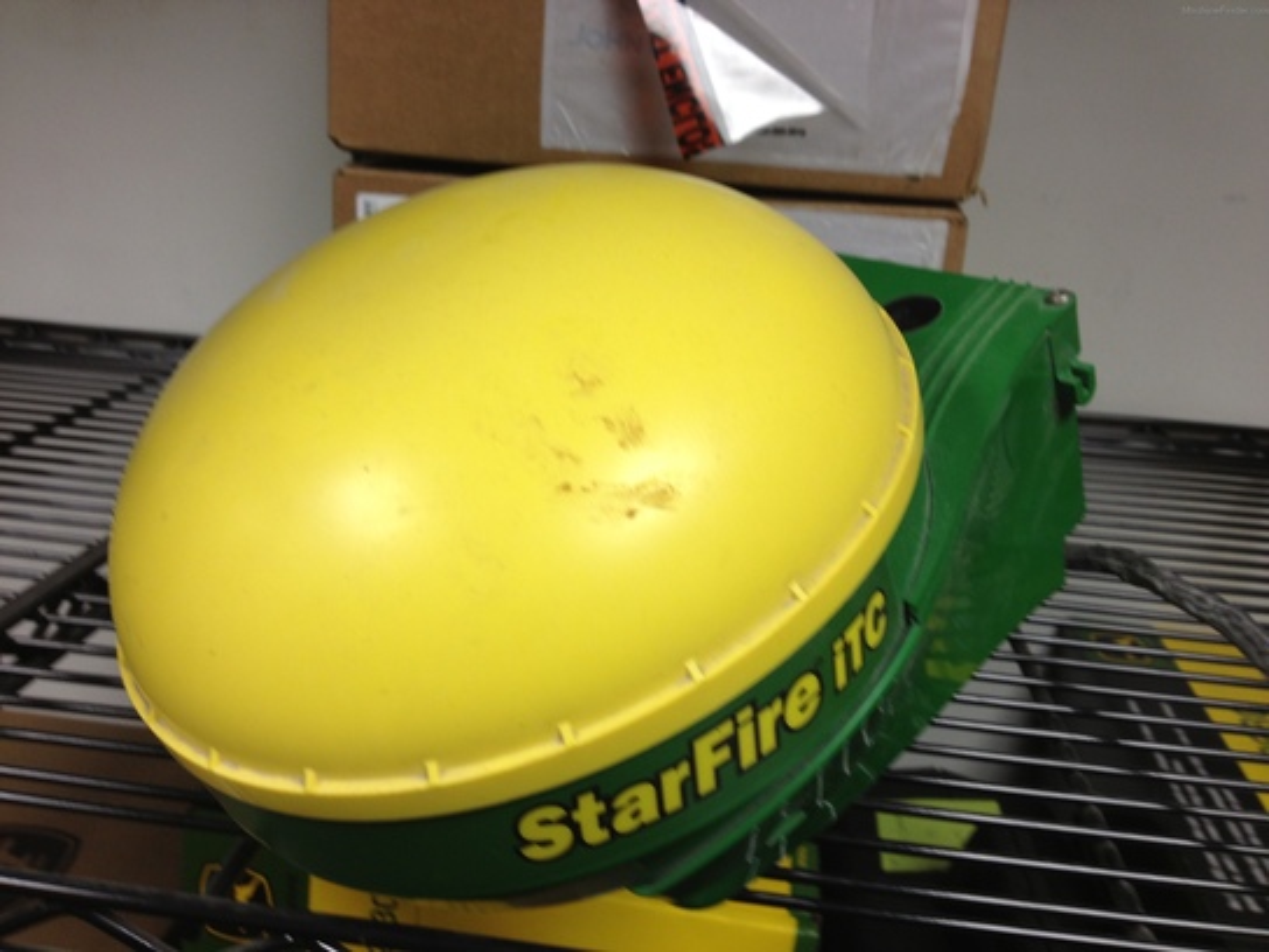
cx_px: 634
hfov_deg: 52.6
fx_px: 1283
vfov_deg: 40.7
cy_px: 476
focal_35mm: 35
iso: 50
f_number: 2.4
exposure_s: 1/24
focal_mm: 4.28
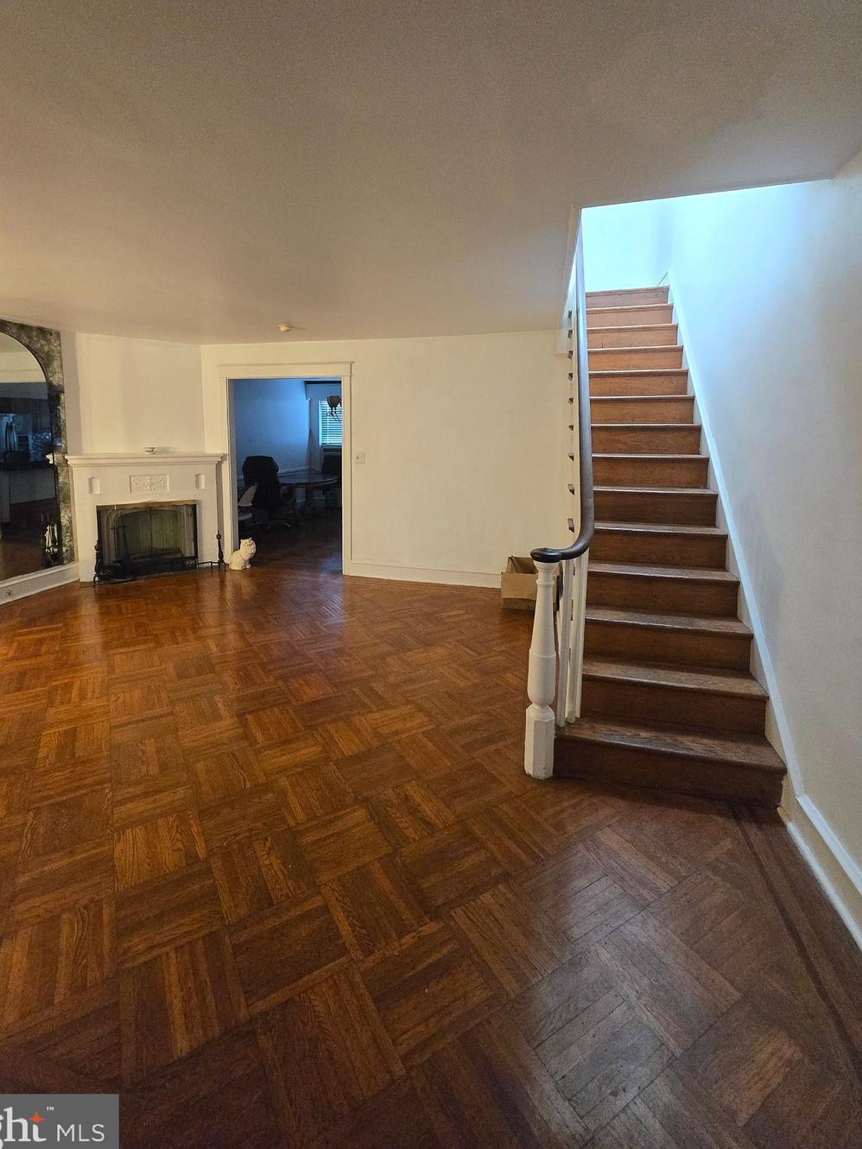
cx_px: 401
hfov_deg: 81.6
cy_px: 502
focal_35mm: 15
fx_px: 498
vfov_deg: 97.7
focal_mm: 1.7
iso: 640
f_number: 2.2
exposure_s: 1/60
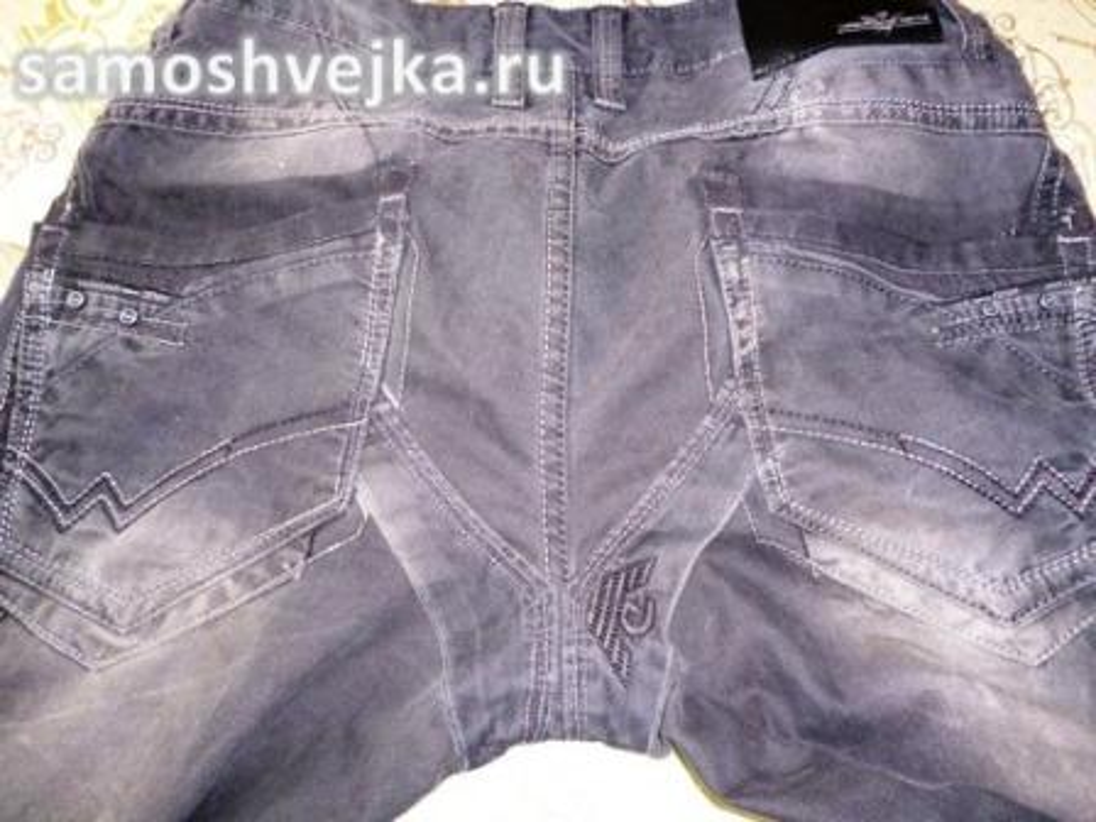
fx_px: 887
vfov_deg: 49.7
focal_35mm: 28
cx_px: 548
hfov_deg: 63.4
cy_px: 411
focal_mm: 5
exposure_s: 1/60
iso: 200
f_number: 3.1
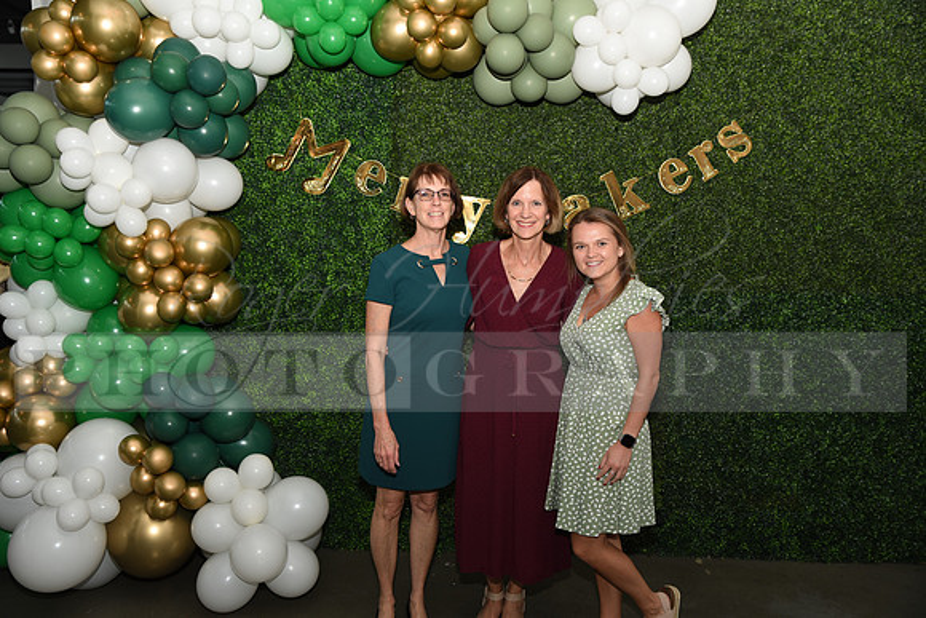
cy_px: 309
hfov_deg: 63.6
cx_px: 463
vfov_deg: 45.0
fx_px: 746
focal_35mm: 29
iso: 100
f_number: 4
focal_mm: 29
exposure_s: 1/60
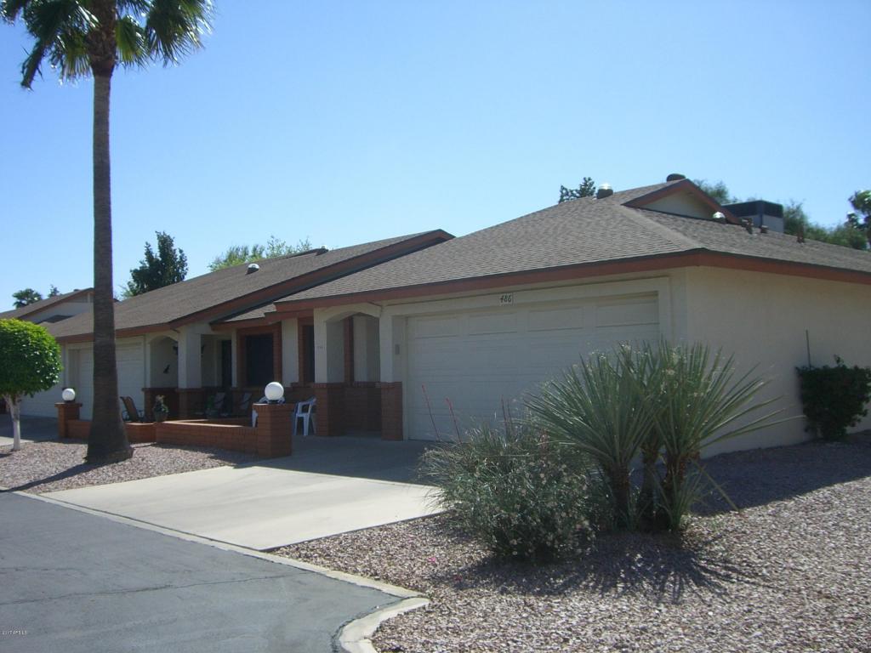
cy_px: 326
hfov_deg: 49.0
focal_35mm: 38
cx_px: 436
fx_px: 956
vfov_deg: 37.7
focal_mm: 6.2
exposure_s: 1/640
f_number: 4.3
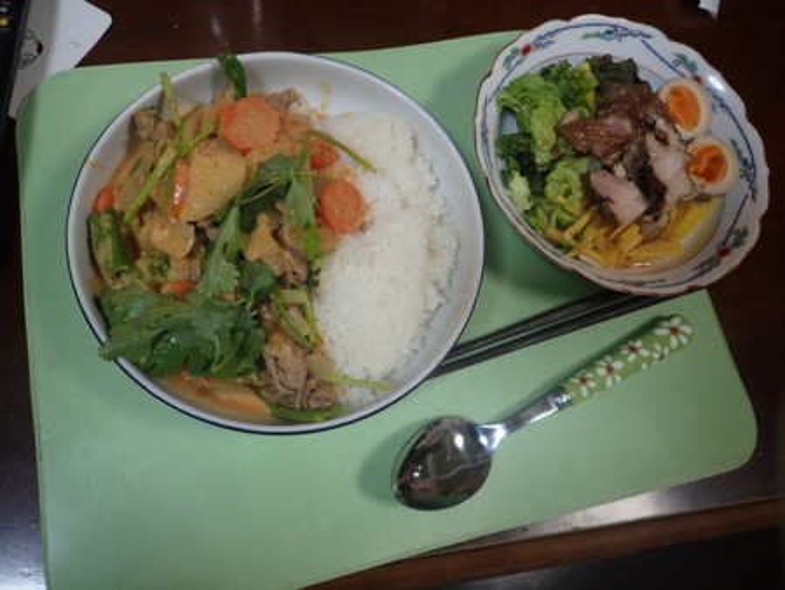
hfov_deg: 69.4
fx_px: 567
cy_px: 295
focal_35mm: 25
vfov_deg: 54.9
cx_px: 392
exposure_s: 1/80
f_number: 2
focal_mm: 4.5
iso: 200
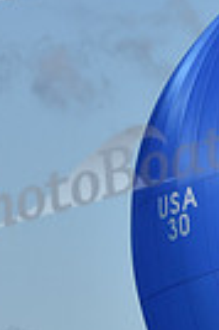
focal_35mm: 651
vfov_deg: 3.2
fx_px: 5955
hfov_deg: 2.1
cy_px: 271
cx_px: 420
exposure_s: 1/1250
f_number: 9
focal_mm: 150
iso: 250
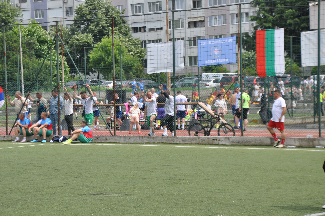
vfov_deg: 13.8
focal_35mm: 99
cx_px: 162
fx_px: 893
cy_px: 108
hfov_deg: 20.6
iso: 220
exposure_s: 1/500
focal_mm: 66
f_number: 5.6
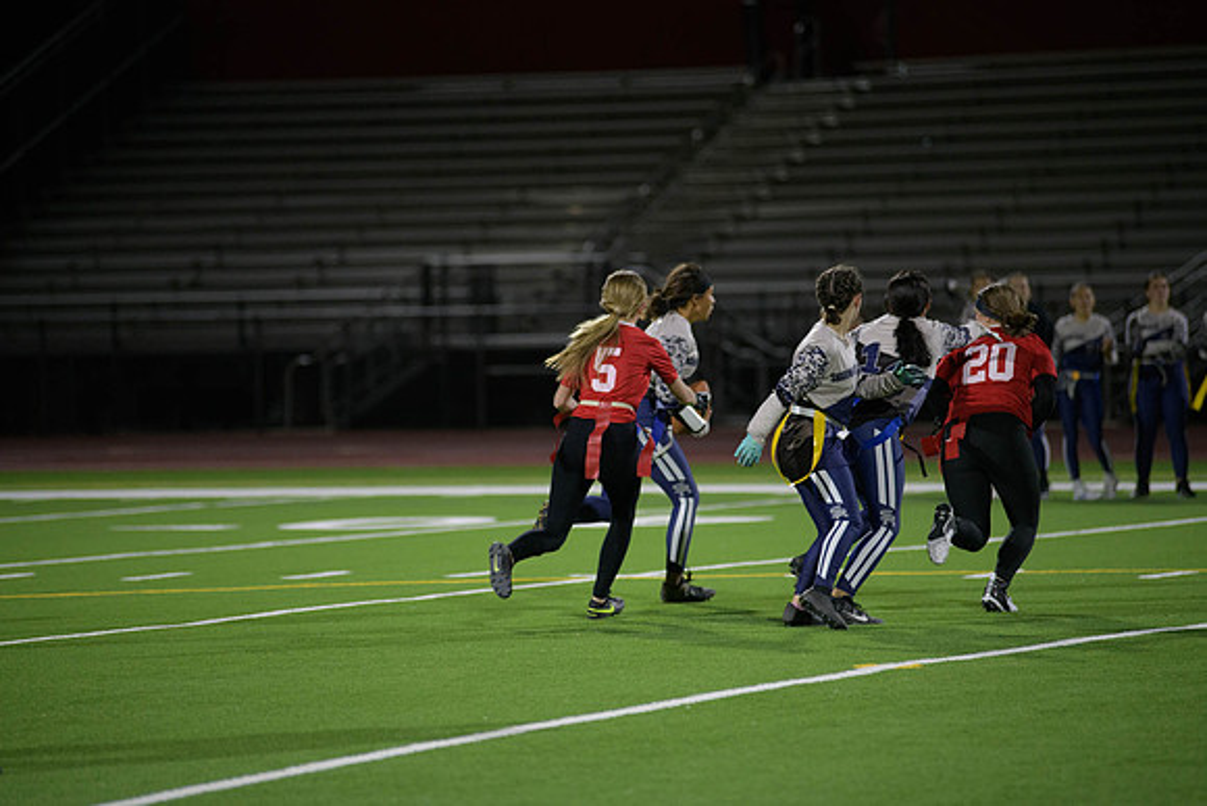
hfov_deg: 10.3
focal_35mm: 200
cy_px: 403
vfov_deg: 6.9
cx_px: 604
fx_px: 6707
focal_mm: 200
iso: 2500
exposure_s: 1/640
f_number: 2.8
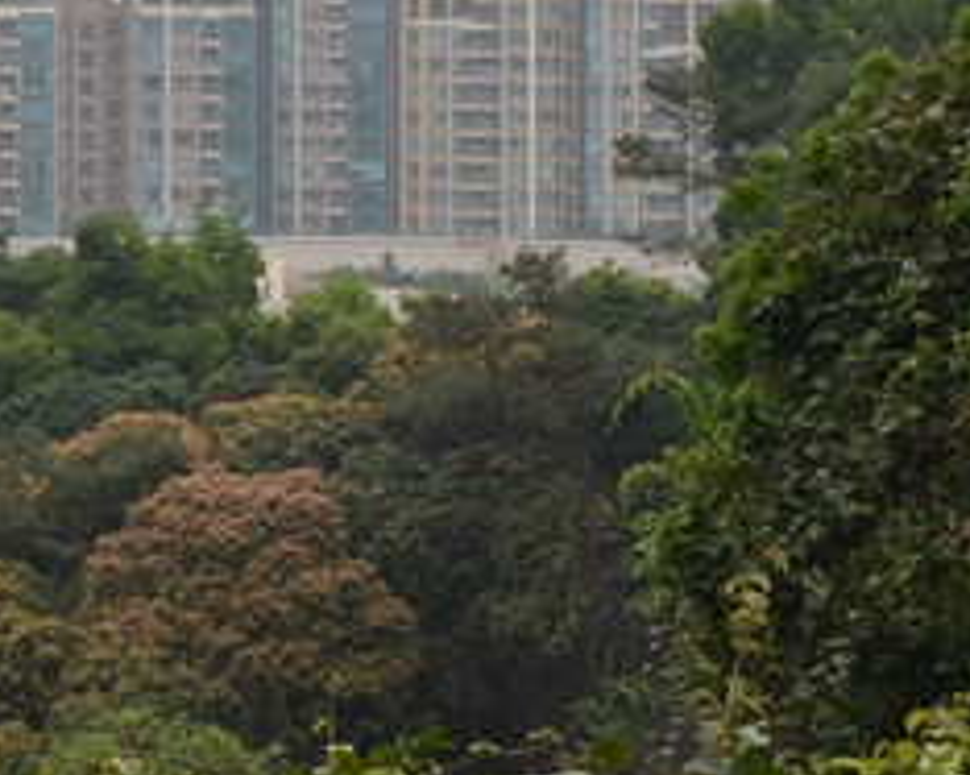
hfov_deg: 11.1
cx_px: -79
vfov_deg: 8.9
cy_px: -157
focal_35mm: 172
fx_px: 4936
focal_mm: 28
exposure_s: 1/250
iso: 160
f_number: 8
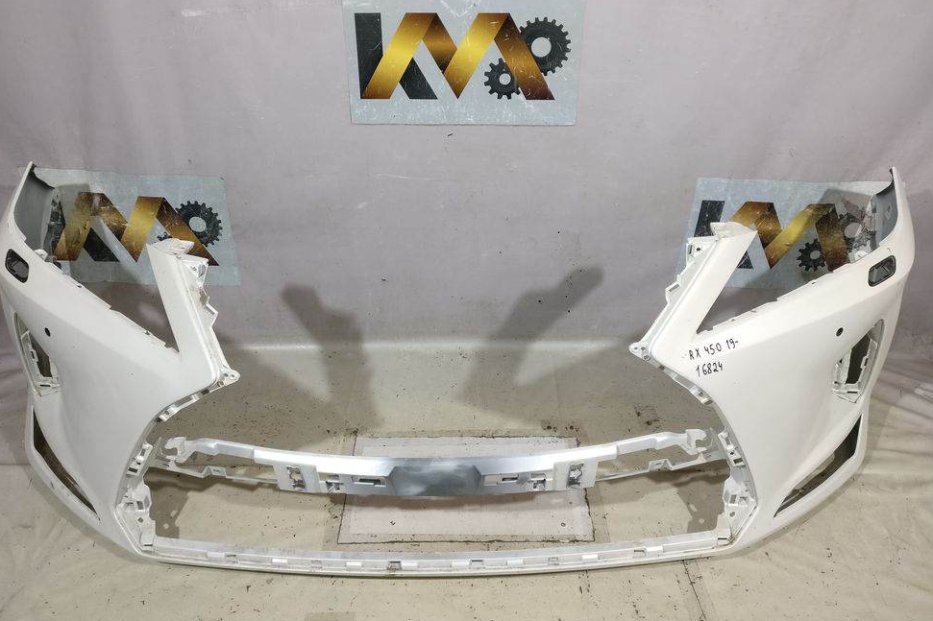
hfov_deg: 61.9
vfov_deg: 43.6
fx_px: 777
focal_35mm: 30
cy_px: 302
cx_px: 454
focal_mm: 4.26
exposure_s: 1/25
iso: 320
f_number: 2
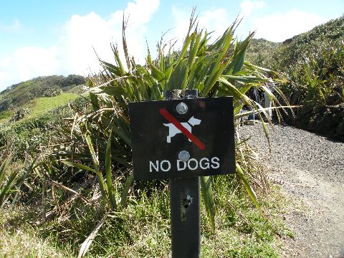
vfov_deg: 40.7
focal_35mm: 35
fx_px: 348
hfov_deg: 52.6
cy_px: 129
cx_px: 172
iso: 64
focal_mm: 7.5
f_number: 4.3
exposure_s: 1/160
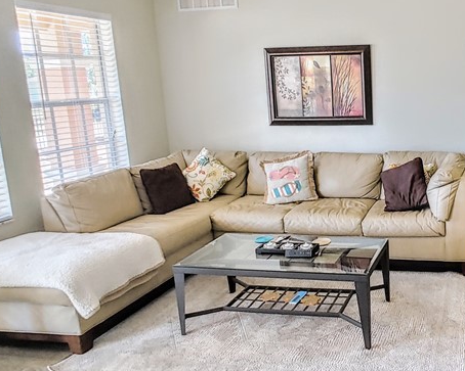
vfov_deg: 44.4
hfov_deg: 49.7
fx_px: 454
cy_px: 158
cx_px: 396
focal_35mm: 33
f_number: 1.9
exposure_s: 1/24
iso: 100
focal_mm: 1.78
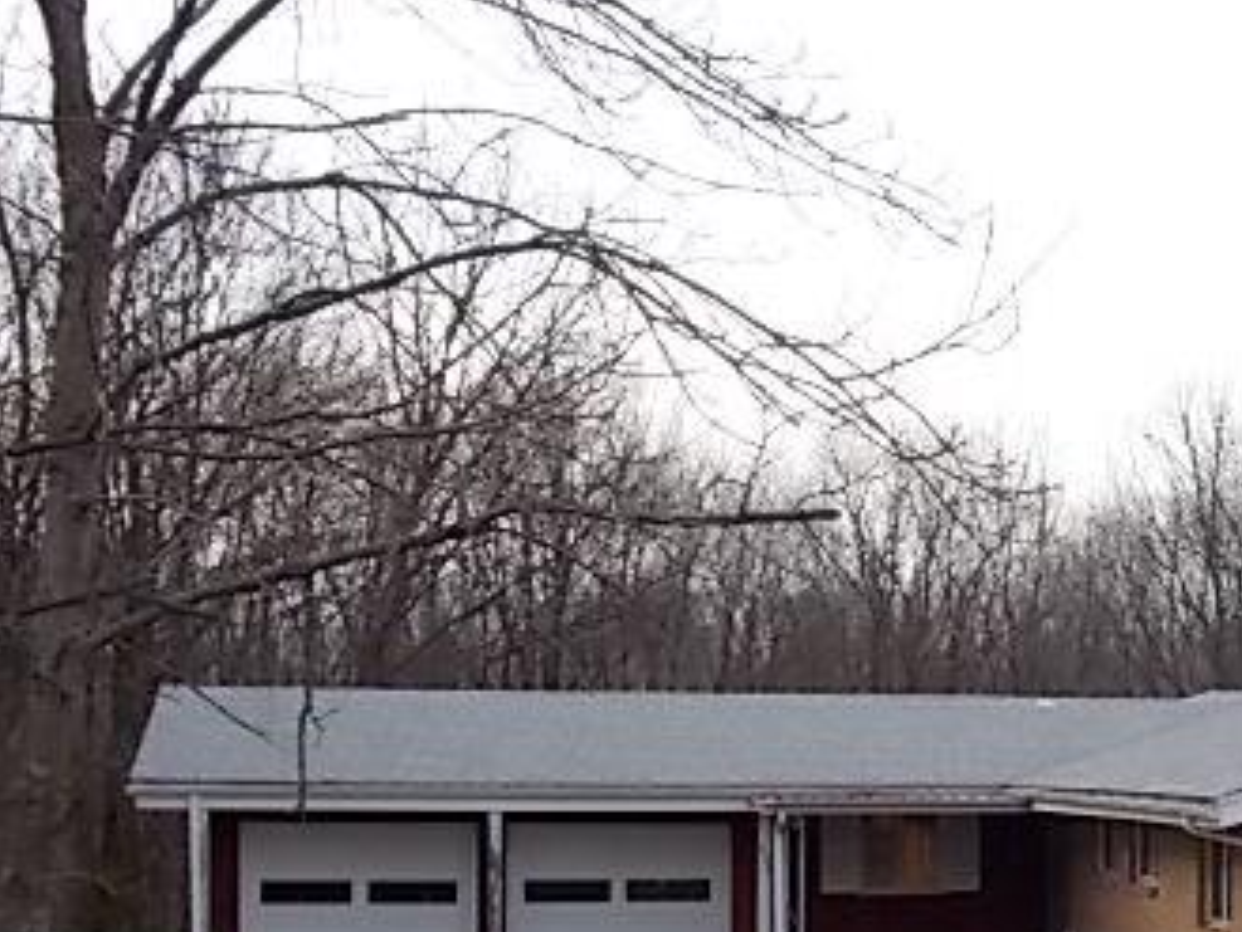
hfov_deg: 26.1
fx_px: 2584
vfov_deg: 20.1
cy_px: 804
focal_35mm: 72
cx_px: 1144
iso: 80
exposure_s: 1/320
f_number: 3.5
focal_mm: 6.6
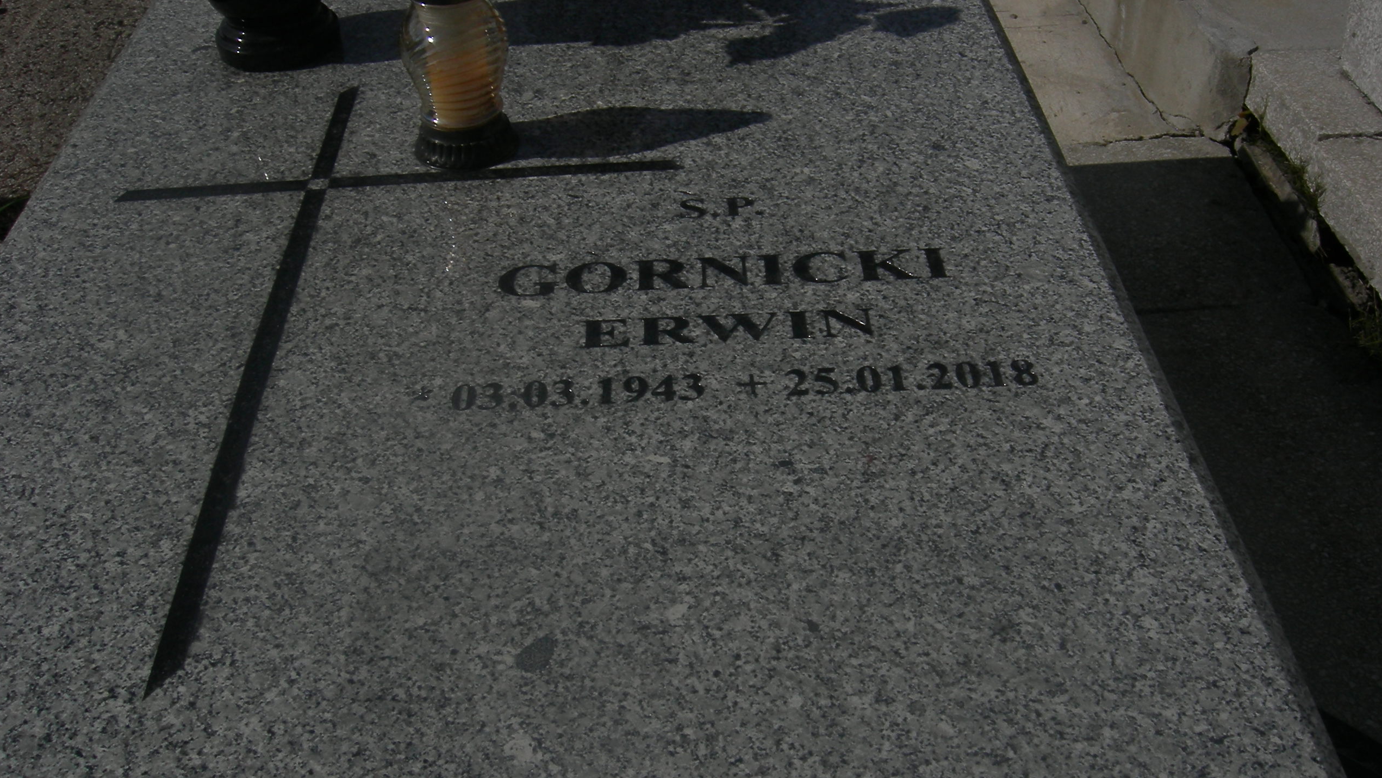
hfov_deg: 50.5
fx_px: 1466
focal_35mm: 40
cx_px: 698
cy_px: 403
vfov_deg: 29.7
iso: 64
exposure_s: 1/1724
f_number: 7.6
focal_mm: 7.5
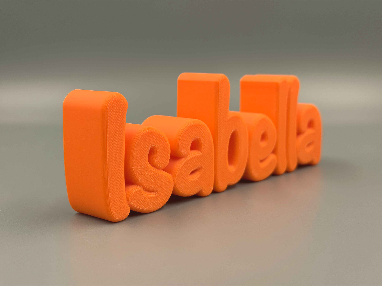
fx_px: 530
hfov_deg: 39.7
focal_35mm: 48
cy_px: 143
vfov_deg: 30.3
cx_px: 191
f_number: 1.8
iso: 64
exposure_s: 1/450
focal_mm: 6.8
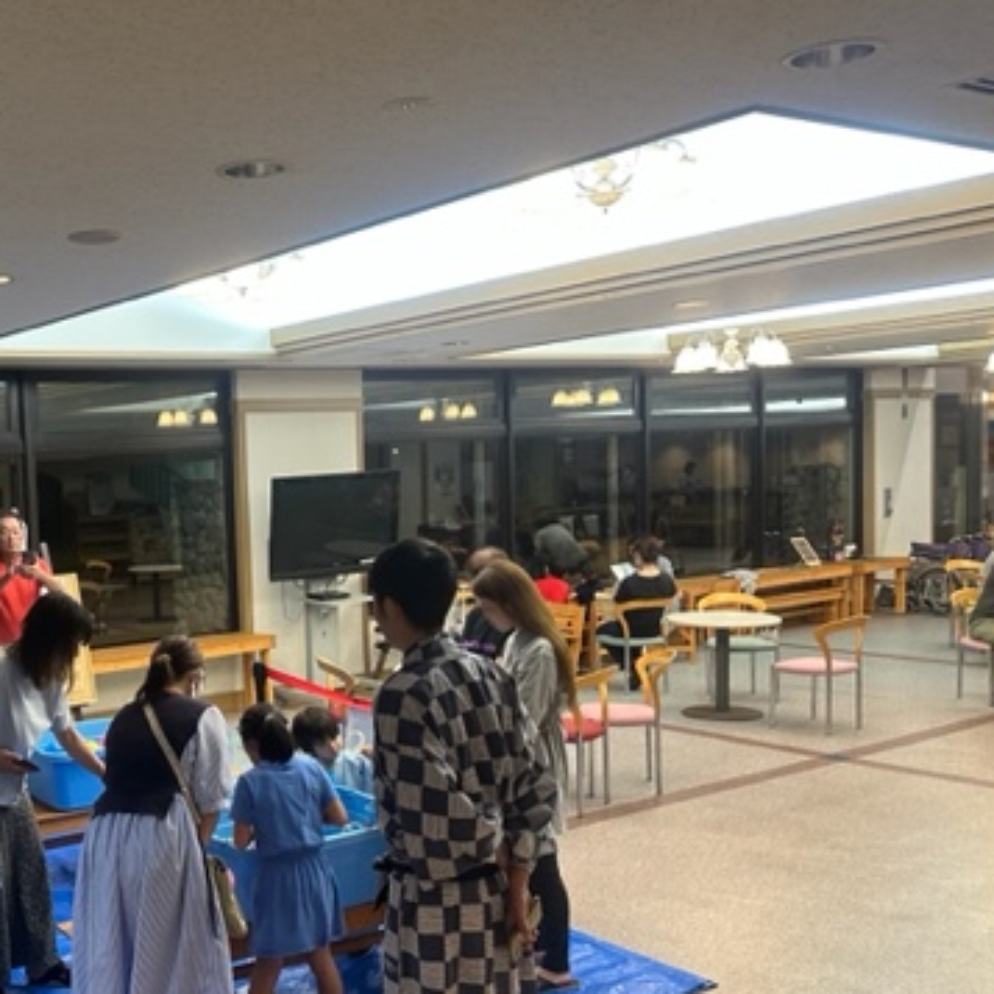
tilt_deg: -1.2
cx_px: 136
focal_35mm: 38
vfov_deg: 43.8
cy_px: 565
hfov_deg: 41.1
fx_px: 1235
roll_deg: +2.0
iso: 250
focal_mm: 6.86
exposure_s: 1/60
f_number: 1.78
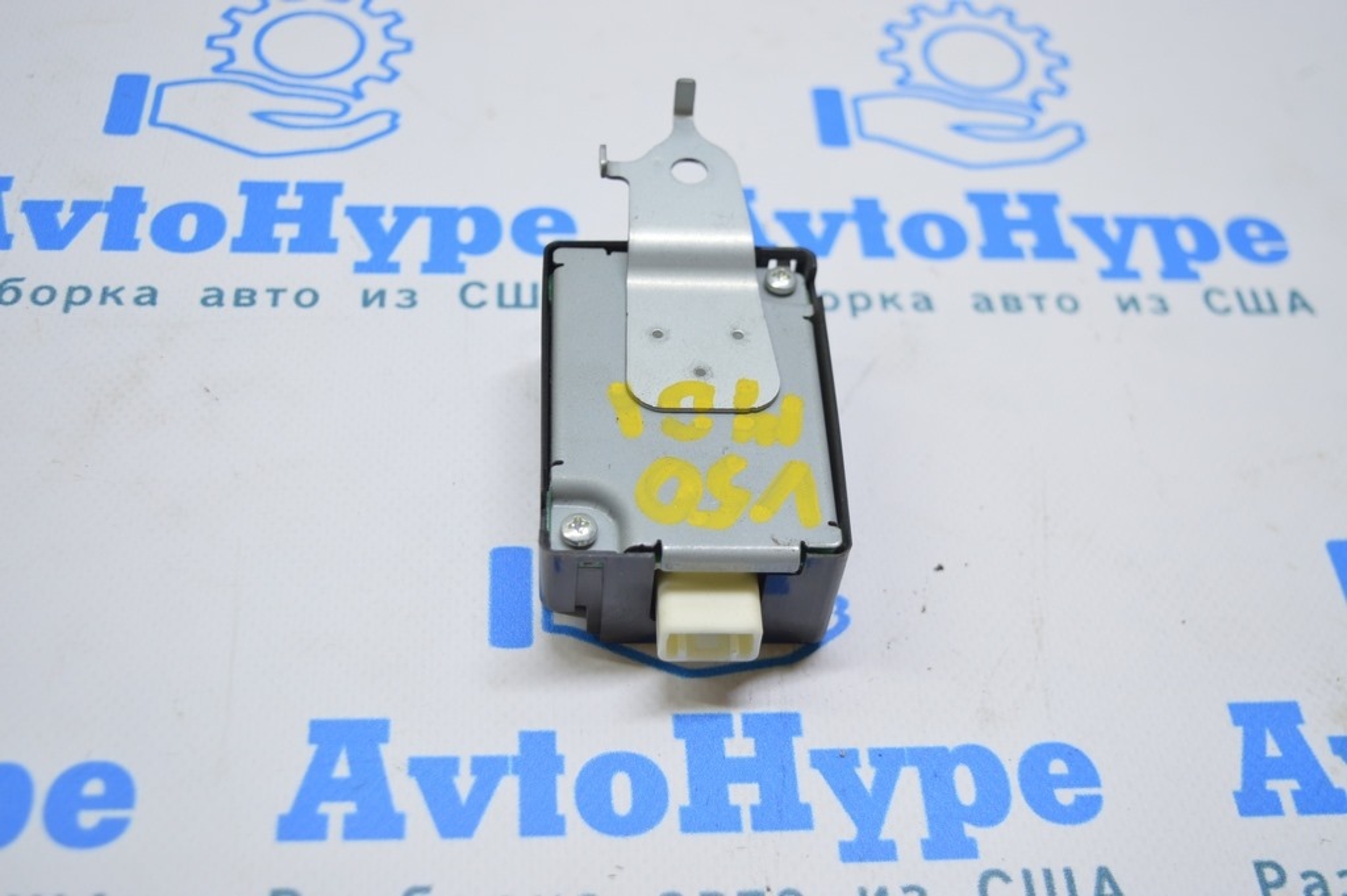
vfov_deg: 29.8
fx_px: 1682
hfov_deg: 43.6
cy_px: 448
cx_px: 674
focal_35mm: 45
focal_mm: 30
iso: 400
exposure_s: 1/50
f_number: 4.2
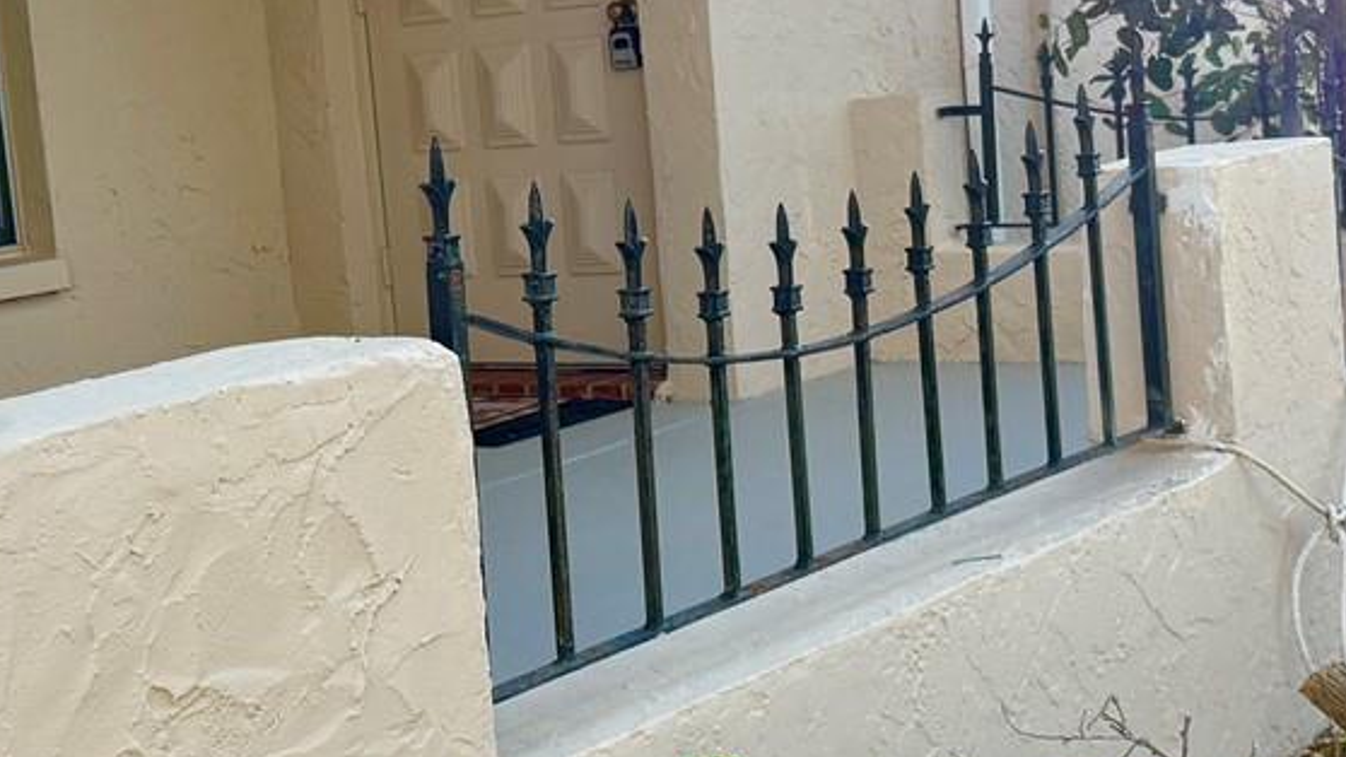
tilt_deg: -7.2
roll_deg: +4.9
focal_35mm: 75
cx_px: 403
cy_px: 381
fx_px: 2677
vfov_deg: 16.1
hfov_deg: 28.0
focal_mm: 6.76
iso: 100
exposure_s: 1/2299
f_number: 1.78
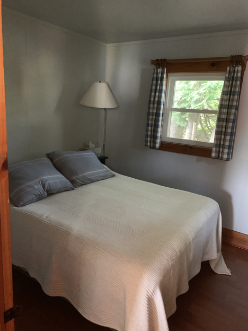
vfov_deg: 67.3
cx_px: 124
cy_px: 166
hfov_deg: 53.1
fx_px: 248
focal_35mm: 26
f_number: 1.8
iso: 640
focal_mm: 4.25
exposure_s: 1/30
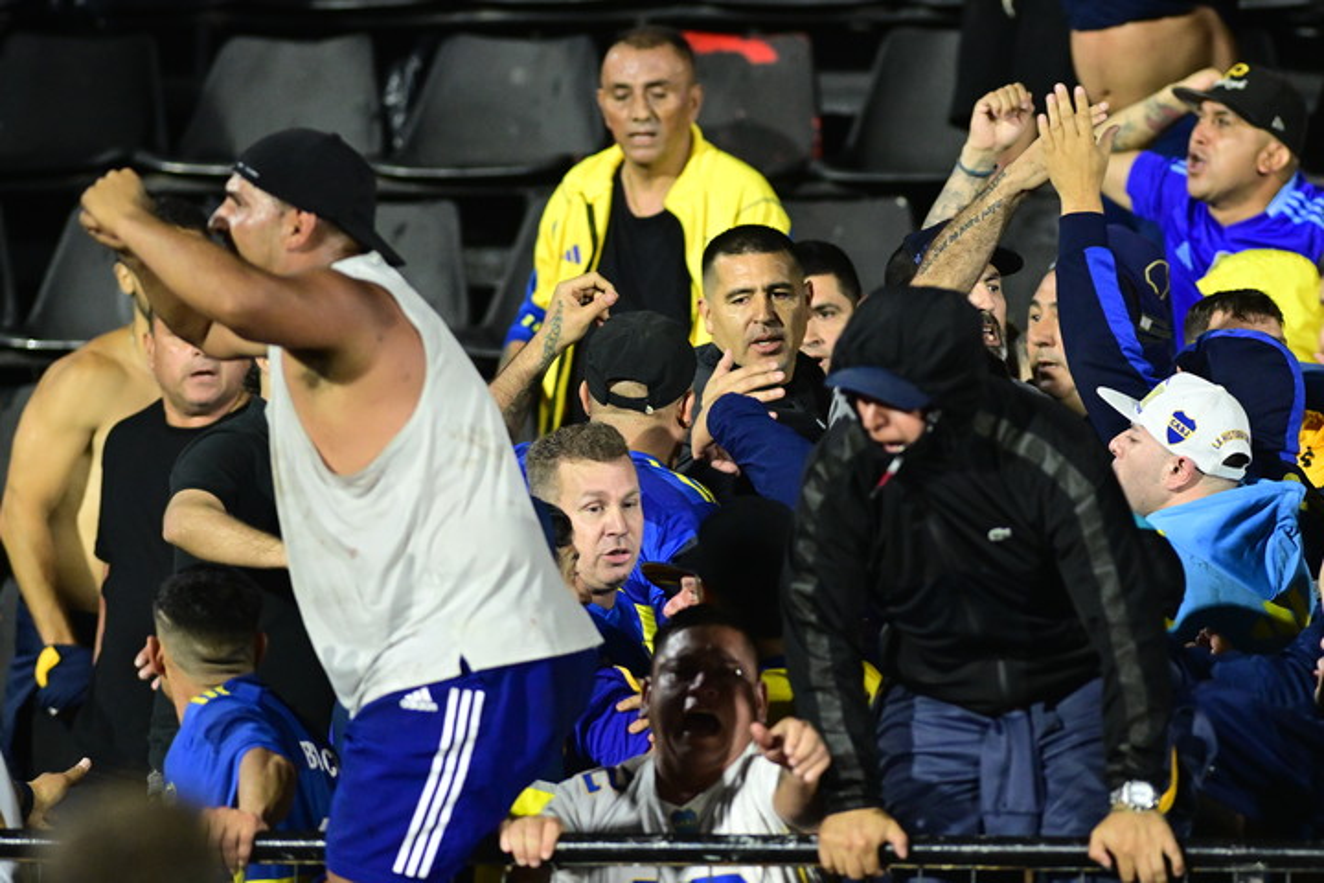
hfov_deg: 4.6
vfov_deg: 3.1
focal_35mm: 450
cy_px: 442
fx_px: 16549
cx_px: 662
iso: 4000
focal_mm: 300
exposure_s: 1/800
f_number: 3.5
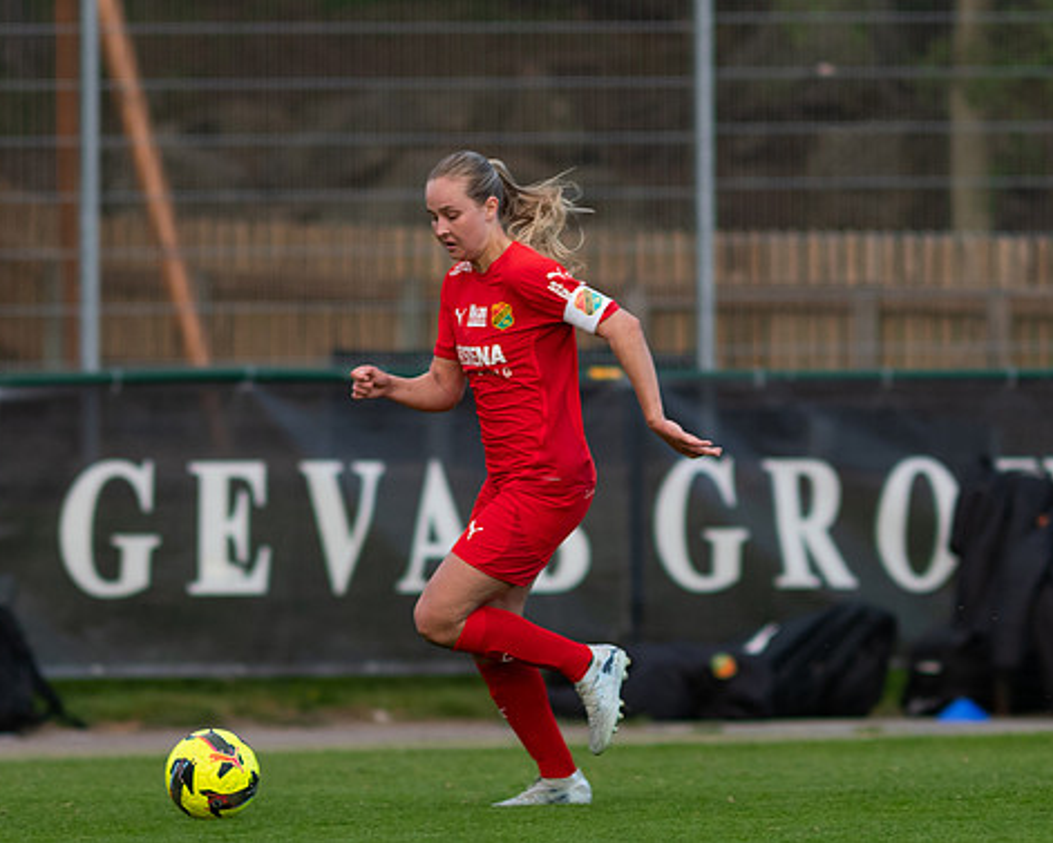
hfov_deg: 2.4
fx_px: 25405
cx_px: 537
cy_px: 497
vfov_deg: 1.9
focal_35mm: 815
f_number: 3.2
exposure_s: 1/1000
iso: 450
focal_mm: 300
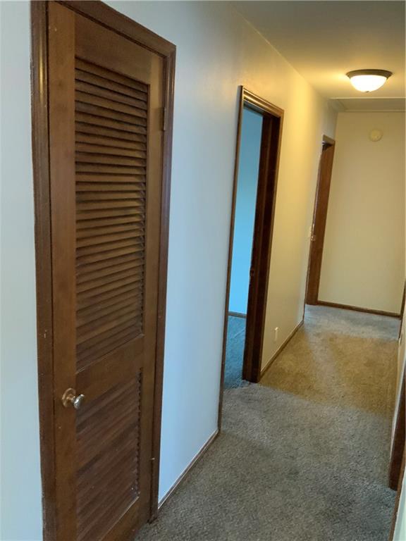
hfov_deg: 48.2
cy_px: 270
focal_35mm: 29
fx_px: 454
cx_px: 203
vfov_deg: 61.7
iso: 320
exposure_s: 1/30
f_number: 1.8
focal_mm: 3
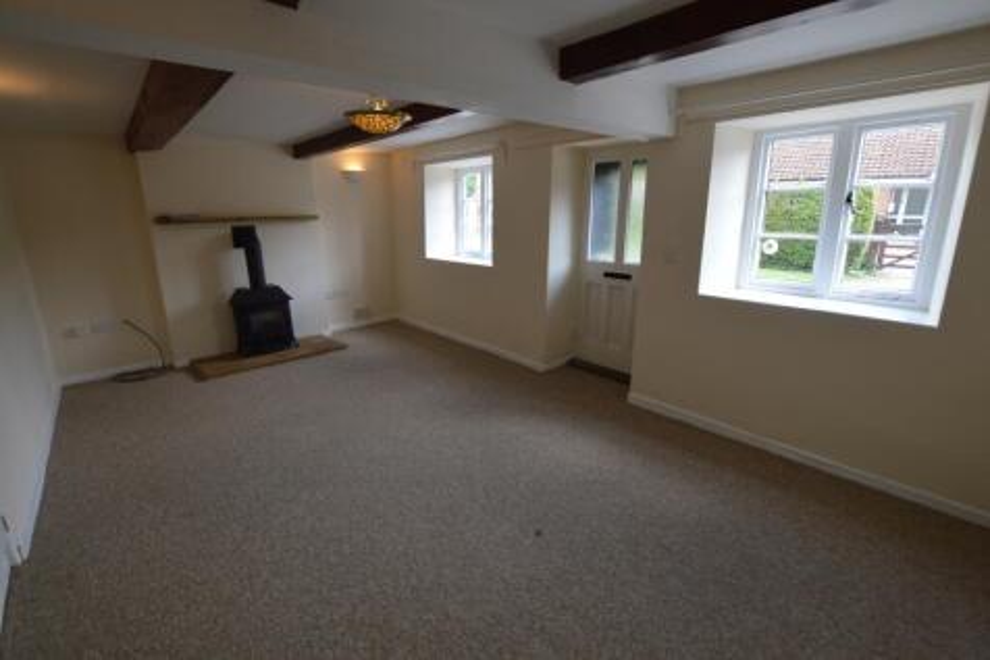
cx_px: 495
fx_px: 412
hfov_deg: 100.4
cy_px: 330
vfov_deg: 77.3
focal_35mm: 15
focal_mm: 10
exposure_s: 1/125
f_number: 5.6
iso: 400
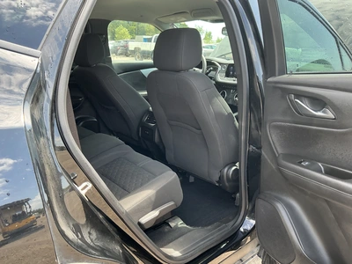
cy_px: 132
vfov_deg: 49.7
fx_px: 285
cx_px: 176
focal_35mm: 28
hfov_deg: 63.4
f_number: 1.8
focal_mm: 3
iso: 40
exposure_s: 1/122
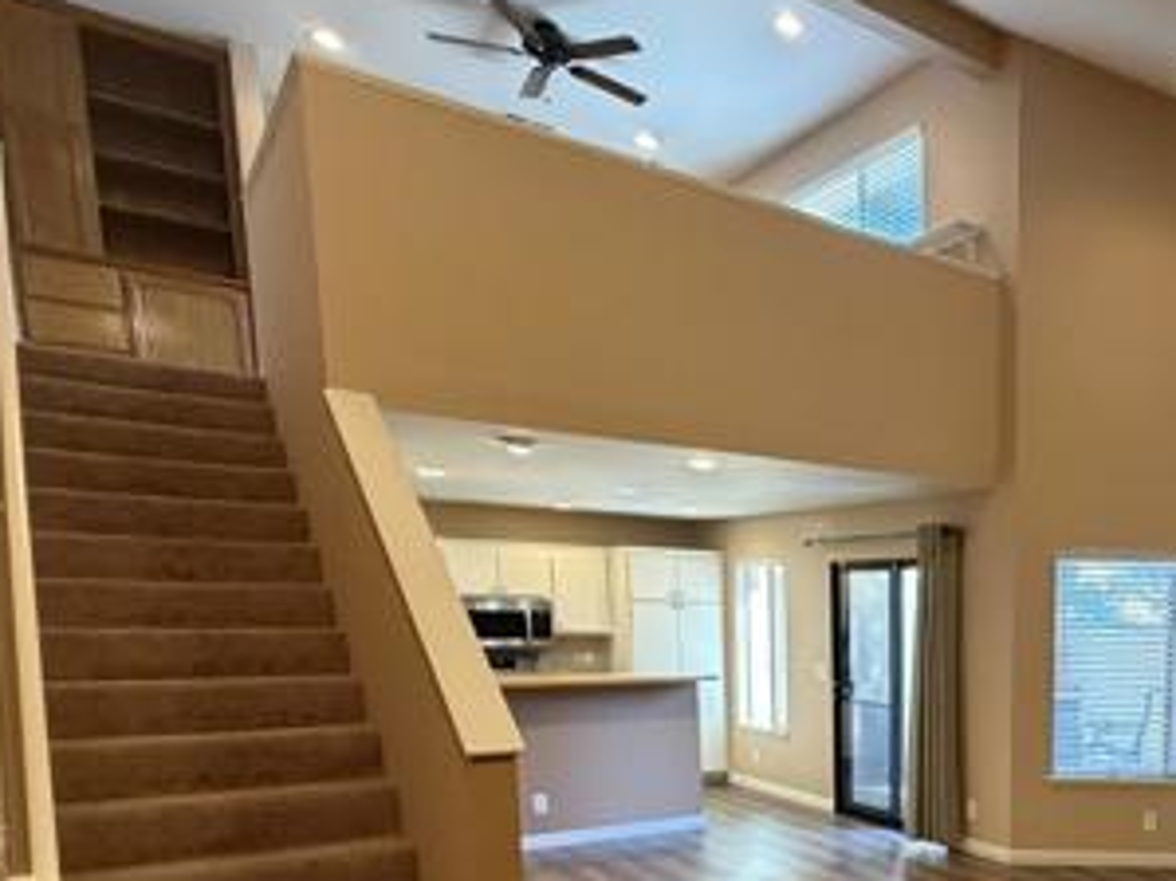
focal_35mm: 30
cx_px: 1074
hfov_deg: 52.2
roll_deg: -0.6
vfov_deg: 43.4
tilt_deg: -8.6
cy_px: 767
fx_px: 1019
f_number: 2.2
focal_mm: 2.22
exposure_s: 1/60
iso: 400
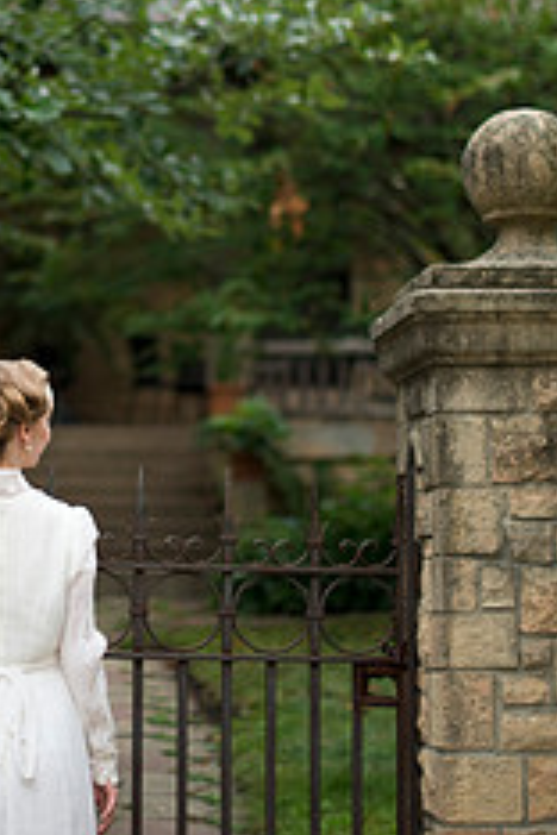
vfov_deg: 21.1
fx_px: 2228
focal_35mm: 96
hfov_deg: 14.2
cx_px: 104
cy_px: 200
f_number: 1.4
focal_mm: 50
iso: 200
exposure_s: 1/1000
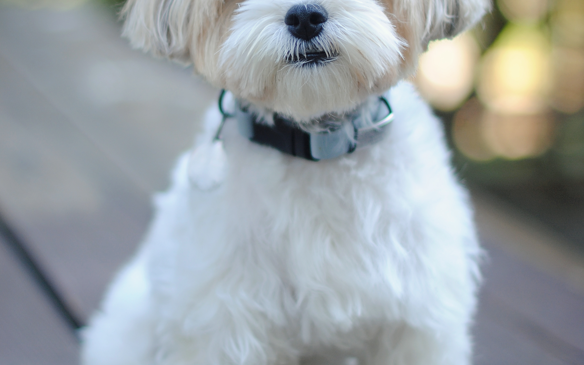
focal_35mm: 115
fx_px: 1830
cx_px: 291
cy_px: 157
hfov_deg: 18.1
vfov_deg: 11.4
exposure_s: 1/160
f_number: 1.4
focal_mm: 50
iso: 100
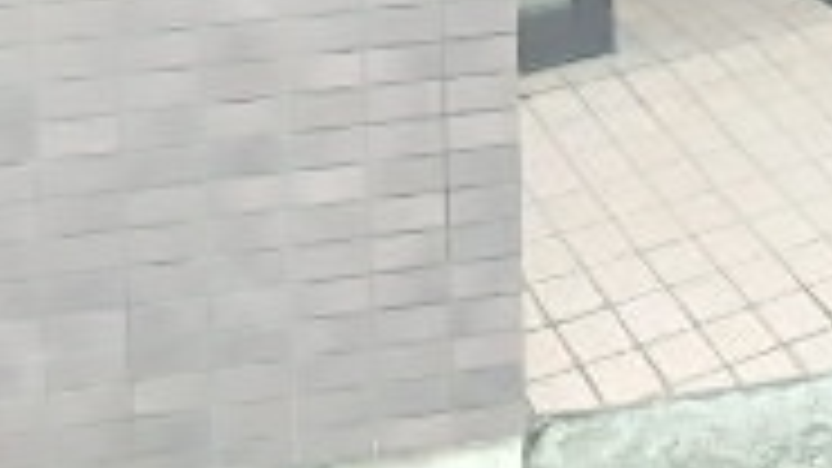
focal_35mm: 79
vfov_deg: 12.7
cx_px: 711
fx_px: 1743
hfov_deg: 26.2
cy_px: -567
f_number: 3.5
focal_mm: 3.7
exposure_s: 1/250
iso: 320
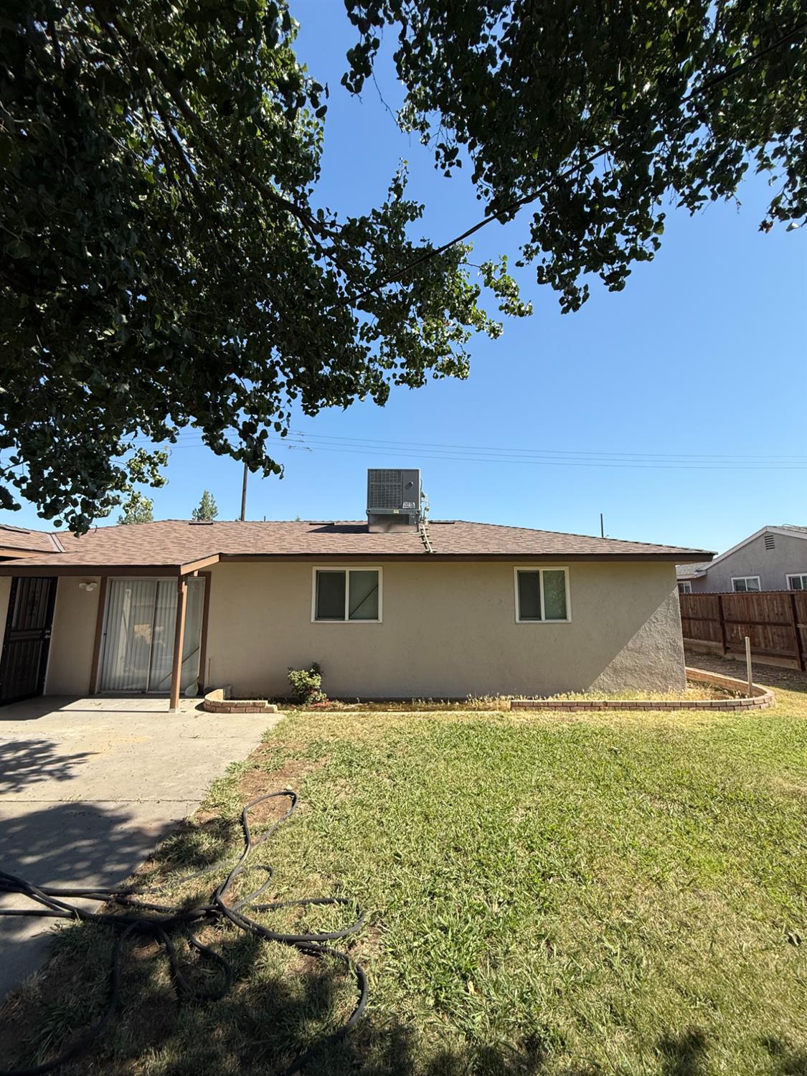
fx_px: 435
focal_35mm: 14
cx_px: 404
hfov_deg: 85.7
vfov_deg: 102.1
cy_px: 538
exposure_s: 1/1259
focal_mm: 2.22
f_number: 2.2
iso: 50
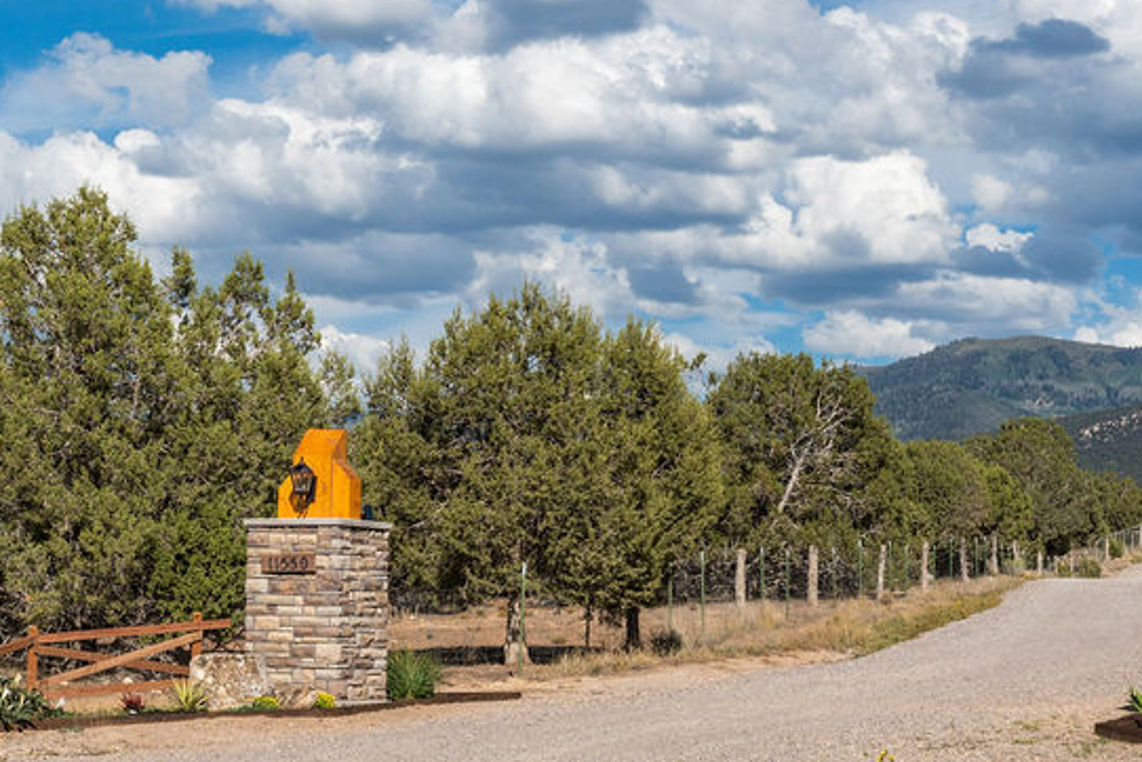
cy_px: 418
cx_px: 346
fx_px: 2920
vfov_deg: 14.9
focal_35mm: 92
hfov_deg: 22.0
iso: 250
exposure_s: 1/1000
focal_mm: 48.7
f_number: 11
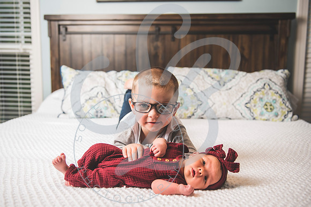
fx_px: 293
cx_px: 150
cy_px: 103
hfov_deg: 56.0
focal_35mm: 34
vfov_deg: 39.1
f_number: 2.8
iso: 100
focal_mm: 32
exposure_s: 1/100
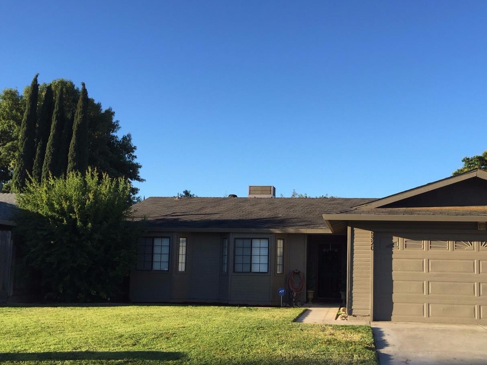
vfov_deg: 39.5
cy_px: 219
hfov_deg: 50.9
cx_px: 298
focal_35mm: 36
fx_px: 506
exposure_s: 1/746
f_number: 2.2
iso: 32
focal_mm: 4.15
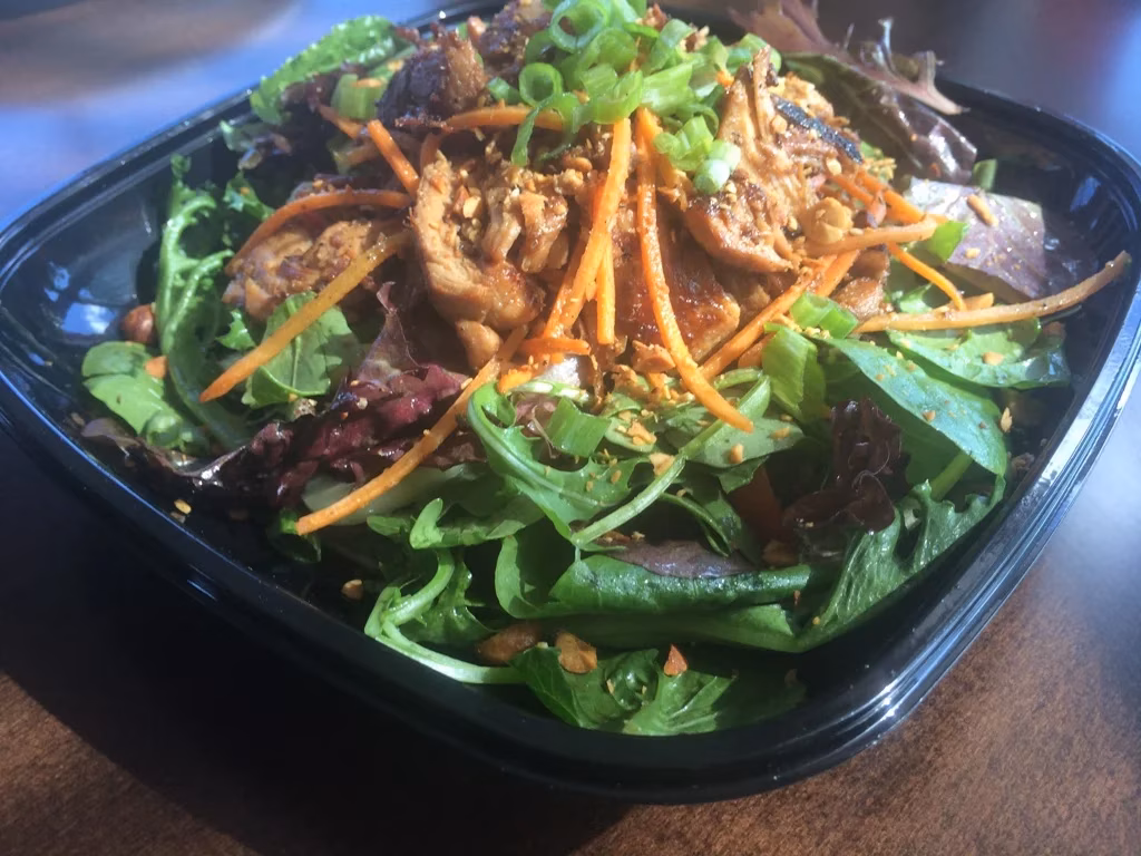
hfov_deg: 60.0
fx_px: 989
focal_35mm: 30
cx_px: 570
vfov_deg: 46.8
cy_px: 428
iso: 40
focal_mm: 4.12
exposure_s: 1/120
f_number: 2.2
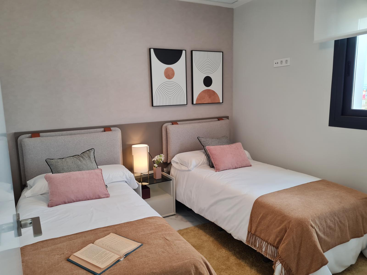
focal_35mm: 26
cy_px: 138
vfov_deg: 53.1
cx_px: 184
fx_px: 276
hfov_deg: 67.3
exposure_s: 1/100
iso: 64
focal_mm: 5.4
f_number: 1.8
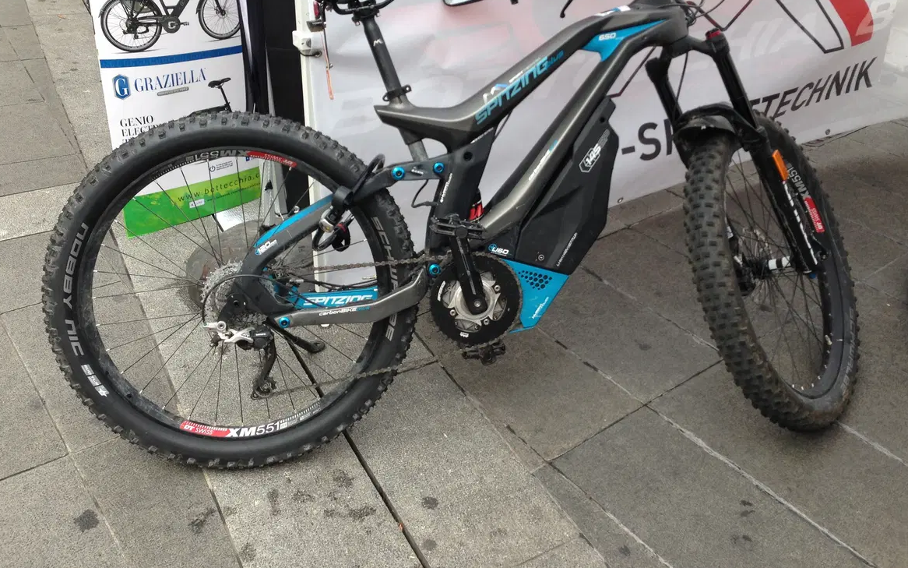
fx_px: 891
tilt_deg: -28.7
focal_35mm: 36
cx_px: 460
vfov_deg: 35.2
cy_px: 219
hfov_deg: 54.0
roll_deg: -2.0
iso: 50
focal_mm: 4.12
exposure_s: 1/225
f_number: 2.4
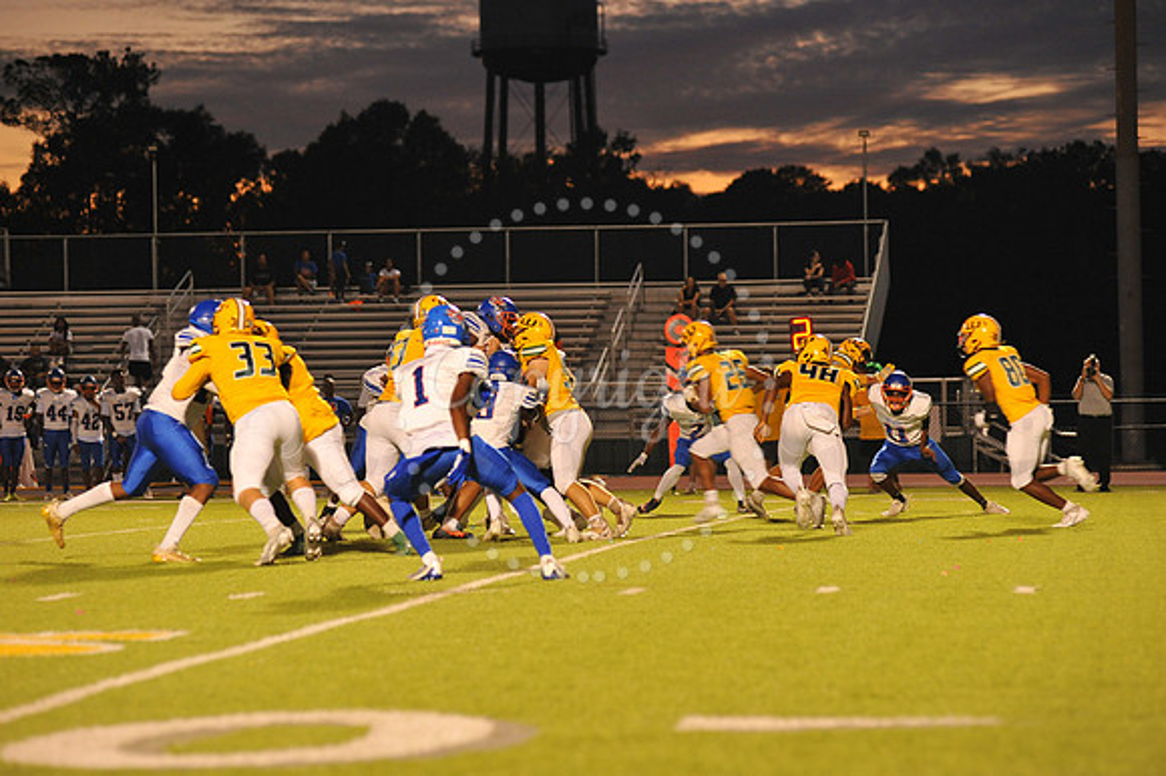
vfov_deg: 11.0
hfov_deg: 16.4
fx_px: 4046
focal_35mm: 125
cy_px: 388
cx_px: 583
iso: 2000
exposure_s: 1/250
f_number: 4
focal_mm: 125
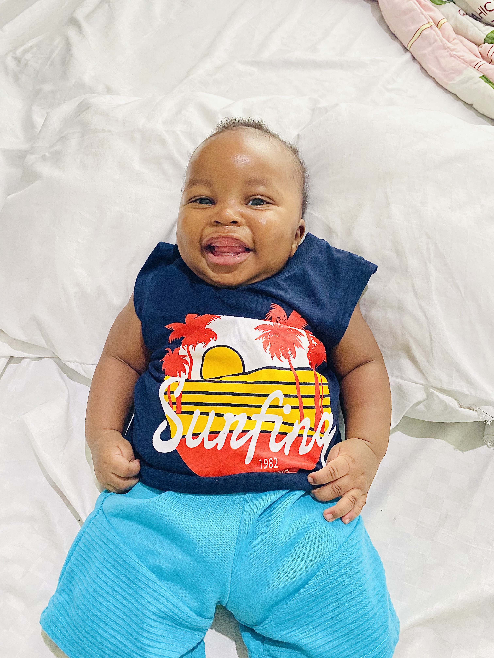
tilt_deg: -55.4
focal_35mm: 26
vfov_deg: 67.3
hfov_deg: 53.1
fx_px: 495
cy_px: 329
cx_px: 247
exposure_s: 1/60
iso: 320
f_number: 1.8
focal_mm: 4.25
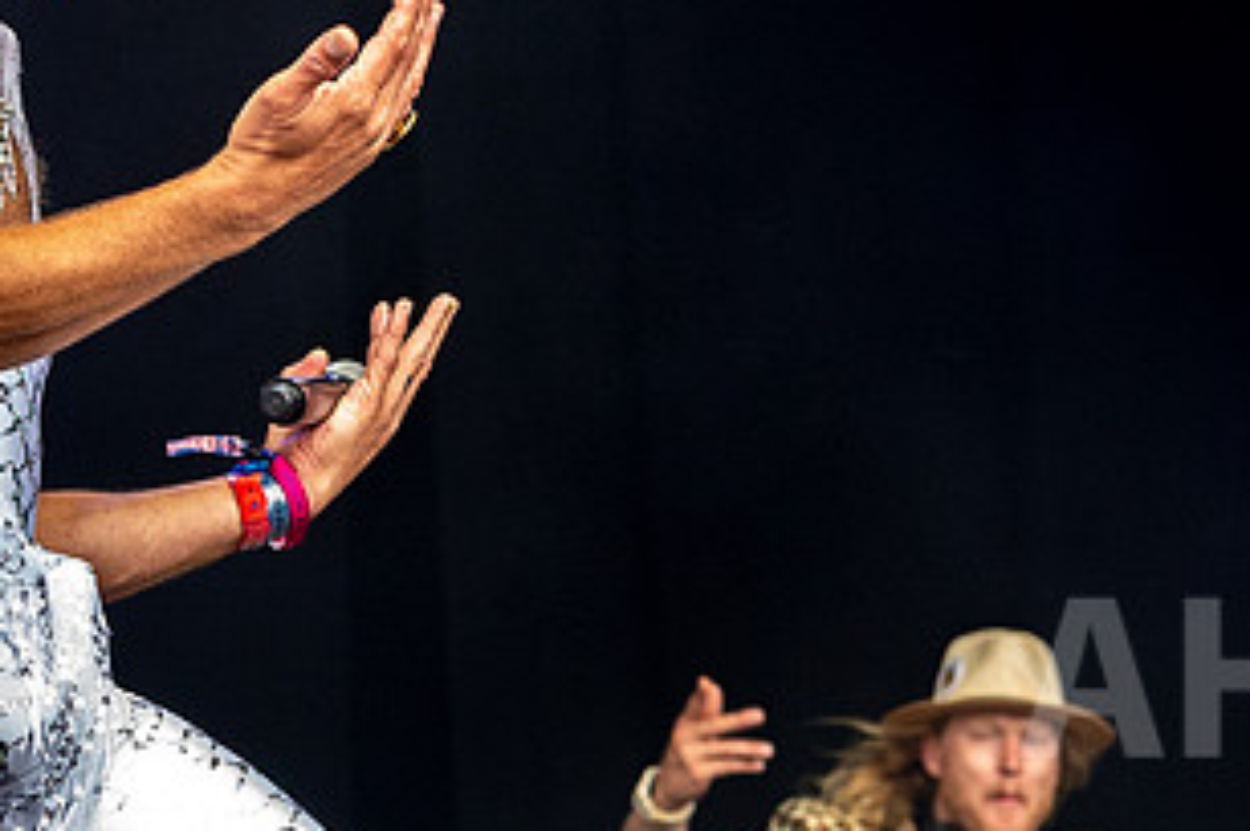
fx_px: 7631
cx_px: 802
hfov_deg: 9.4
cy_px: -78
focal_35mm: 220
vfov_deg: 6.2
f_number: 5
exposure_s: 1/500
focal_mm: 70
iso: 3200
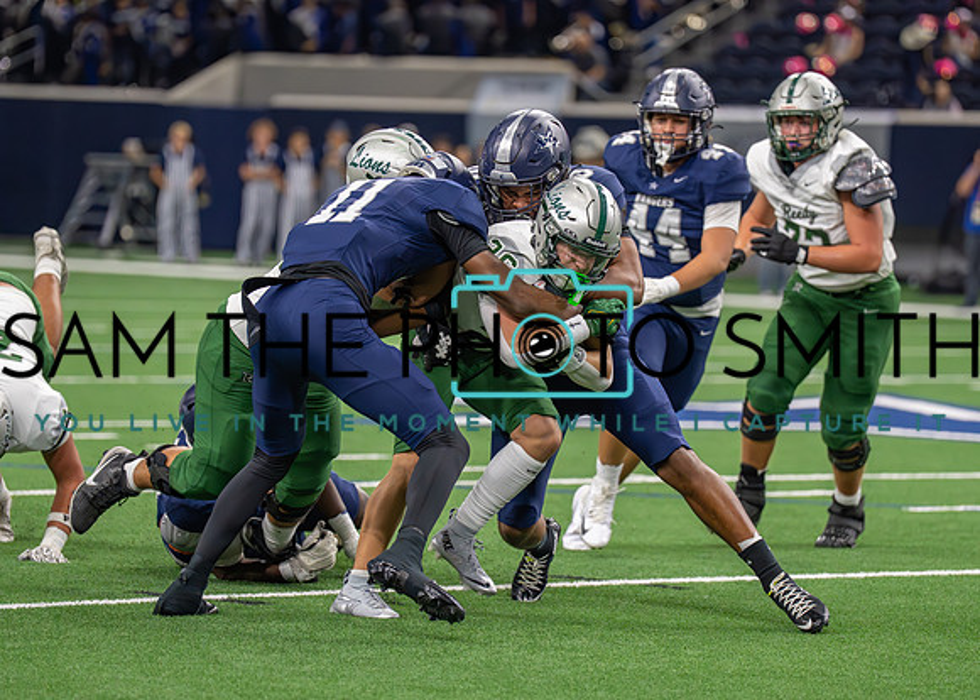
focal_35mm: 223
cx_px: 499
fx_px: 6208
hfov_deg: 9.0
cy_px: 348
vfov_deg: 6.4
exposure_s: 1/1600
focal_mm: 163
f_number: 2.8
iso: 4000
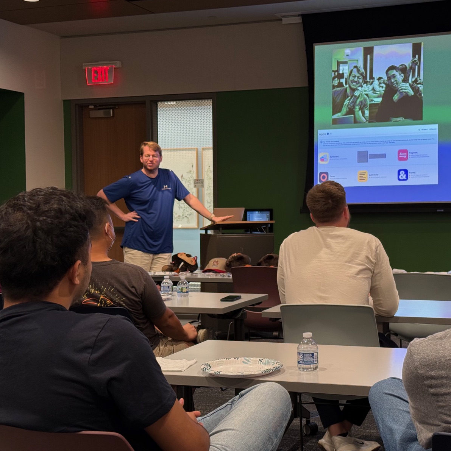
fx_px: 840
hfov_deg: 29.9
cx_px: 297
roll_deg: +0.2
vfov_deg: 30.0
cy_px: 224
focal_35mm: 57
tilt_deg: -1.5
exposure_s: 1/60
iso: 50
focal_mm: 6.76
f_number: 1.78
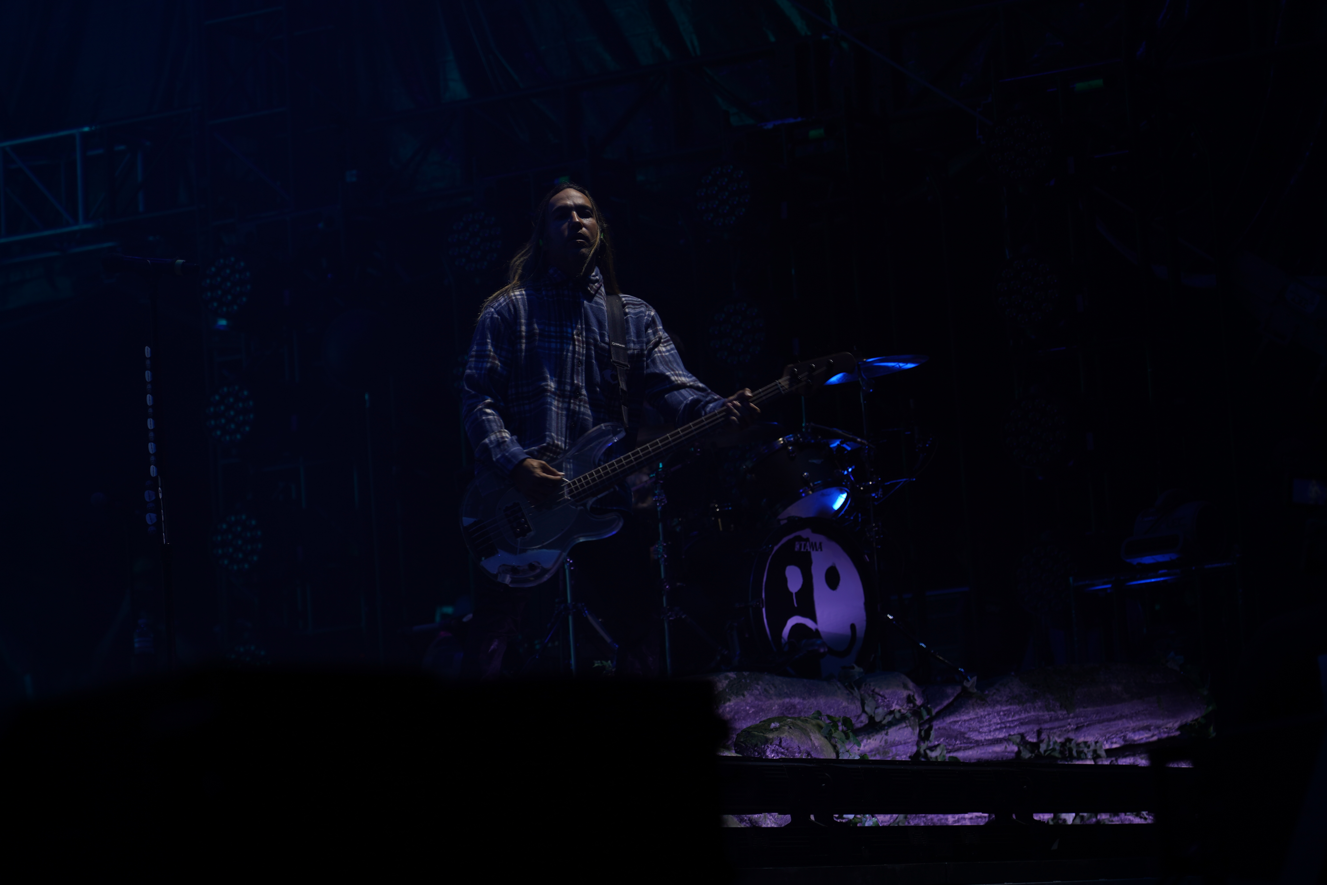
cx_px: 664
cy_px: 442
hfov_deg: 19.5
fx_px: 3870
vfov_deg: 13.0
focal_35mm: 105
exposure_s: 1/125
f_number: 4
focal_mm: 105
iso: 100
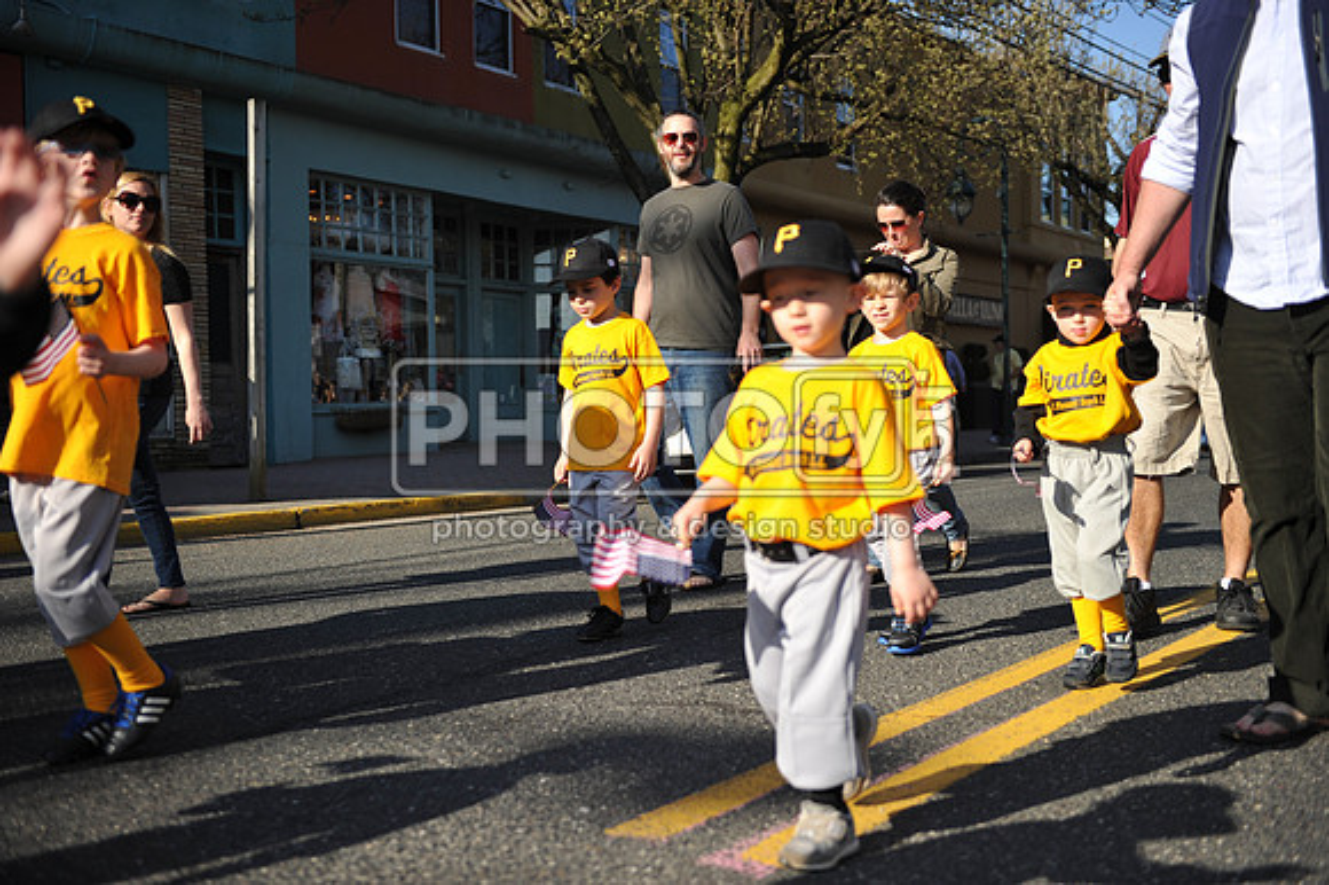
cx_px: 664
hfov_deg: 50.7
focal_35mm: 38
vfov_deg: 35.0
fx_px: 1402
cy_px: 442
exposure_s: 1/4000
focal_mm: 38
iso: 400
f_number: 2.8
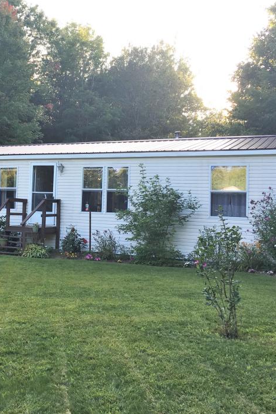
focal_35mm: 44
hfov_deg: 29.5
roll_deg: -1.9
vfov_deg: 44.5
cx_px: 37
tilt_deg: +3.0
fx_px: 506
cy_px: 194
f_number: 2.2
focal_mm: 4.15
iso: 25
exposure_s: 1/159
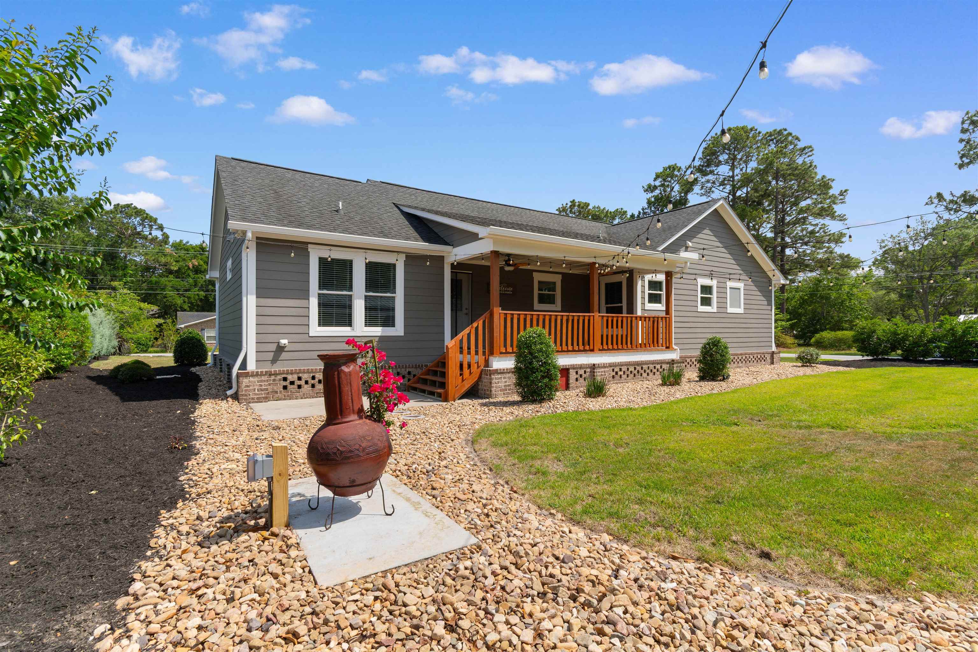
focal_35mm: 16
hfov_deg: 96.7
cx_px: 489
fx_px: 435
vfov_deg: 73.7
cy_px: 326
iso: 100
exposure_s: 1/200
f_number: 7.1
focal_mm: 11
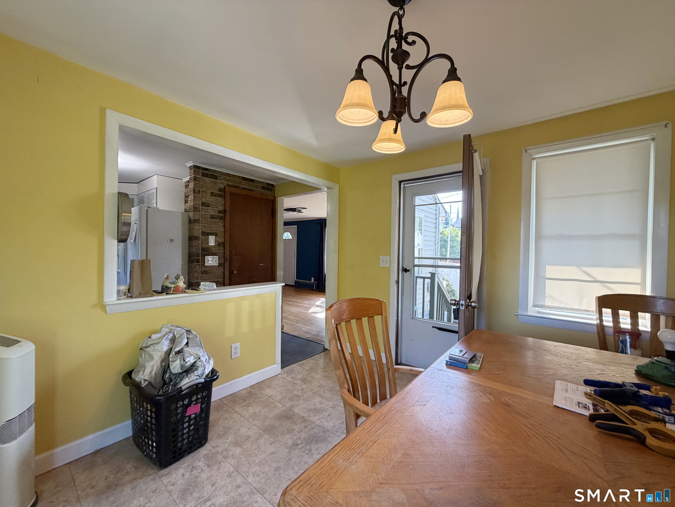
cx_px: 338
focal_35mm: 14
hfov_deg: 102.1
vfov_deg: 85.7
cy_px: 254
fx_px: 273
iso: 200
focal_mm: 2.22
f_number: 2.2
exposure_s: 1/120
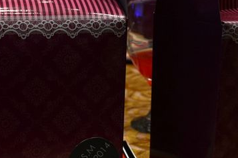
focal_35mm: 74
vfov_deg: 18.3
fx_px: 488
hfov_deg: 27.0
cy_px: 63
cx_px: 55
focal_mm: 22
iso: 1000
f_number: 5
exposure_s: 1/80
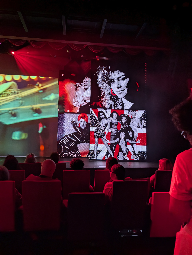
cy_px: 128
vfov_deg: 71.5
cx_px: 96
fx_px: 177
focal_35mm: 24
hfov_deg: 56.9
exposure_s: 1/160
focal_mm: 6.9
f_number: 1.68
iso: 645
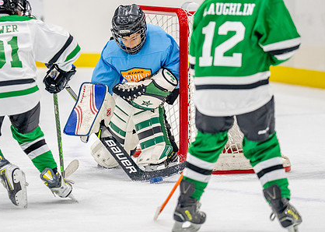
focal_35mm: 257
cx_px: 156
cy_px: 70
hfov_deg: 7.8
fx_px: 2371
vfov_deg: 5.6
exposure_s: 1/1250
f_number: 2.8
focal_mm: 154
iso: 800
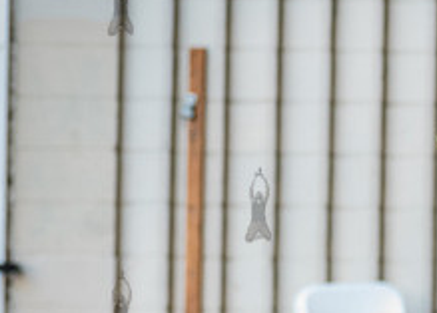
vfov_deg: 3.8
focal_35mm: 383
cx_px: 538
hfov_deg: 5.2
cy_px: 209
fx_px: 4759
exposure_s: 1/400
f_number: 4
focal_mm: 112
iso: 3200
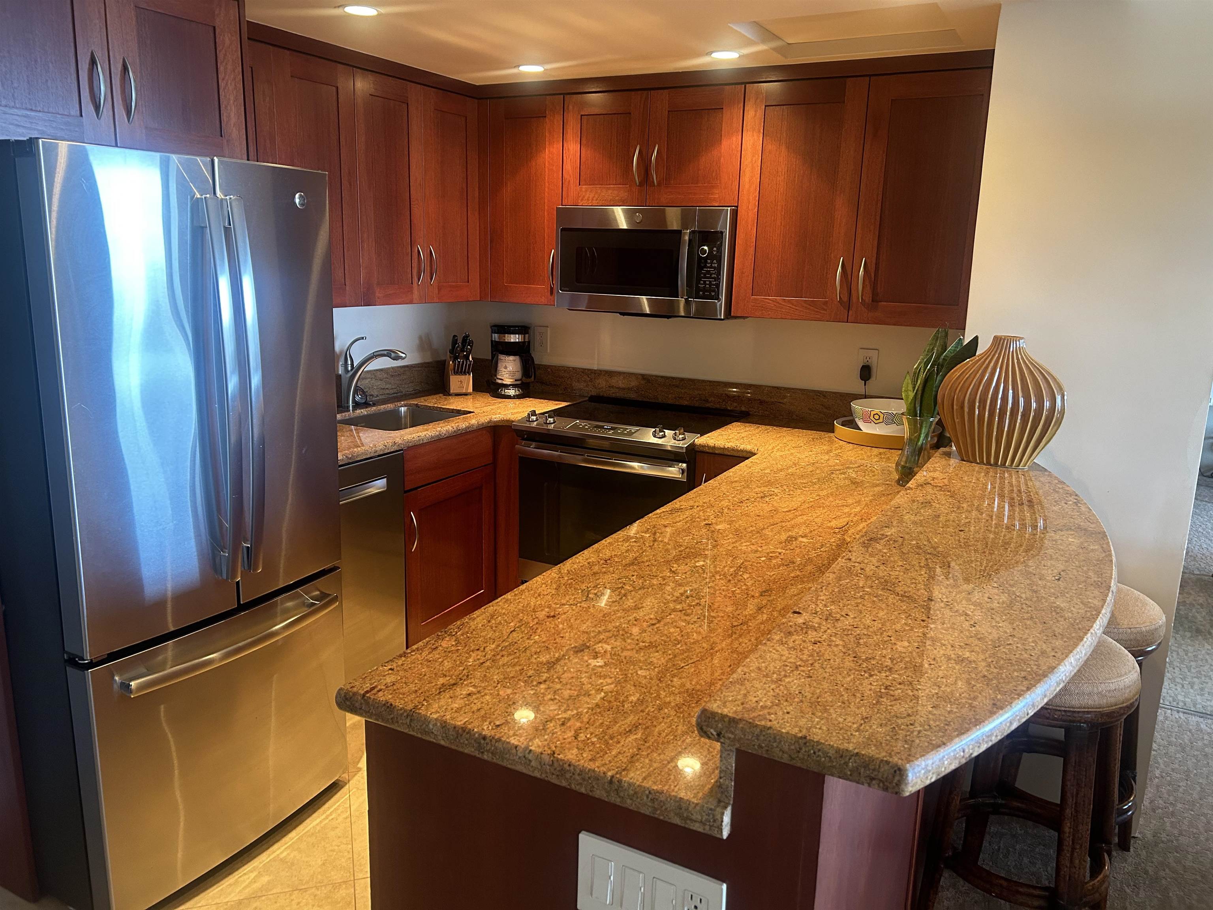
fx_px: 911
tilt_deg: -12.3
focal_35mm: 26
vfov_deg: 53.1
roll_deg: -0.5
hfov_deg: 67.3
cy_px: 455
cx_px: 606
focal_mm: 5.7
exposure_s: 1/60
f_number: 1.5
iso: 250
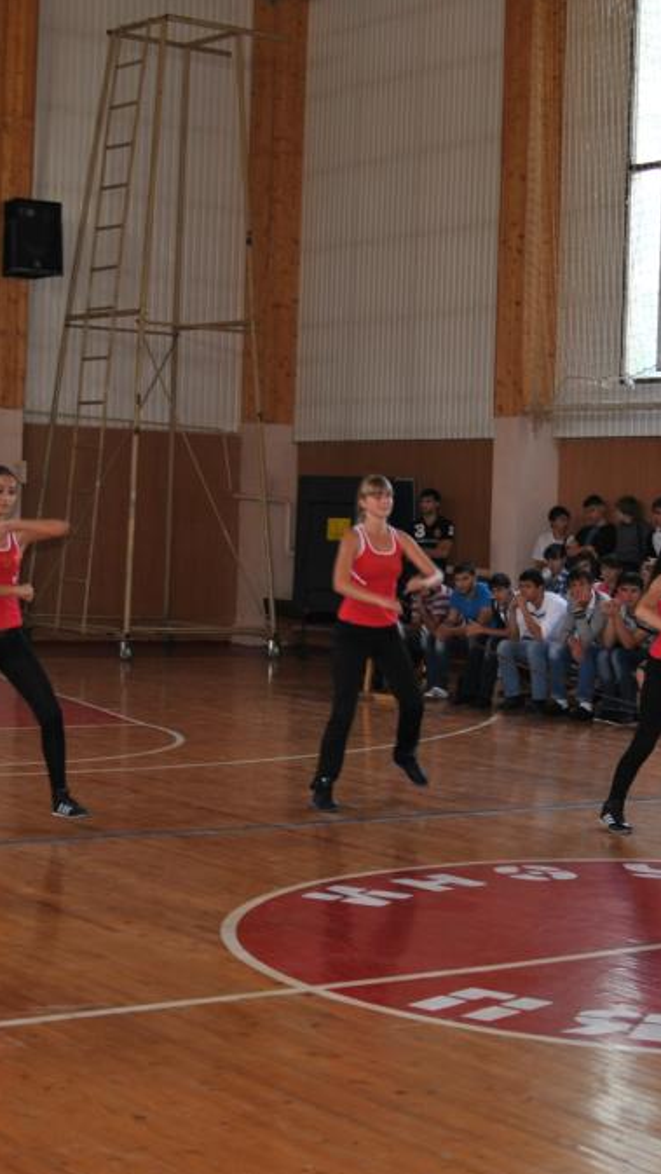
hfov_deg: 18.0
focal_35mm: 67
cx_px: 441
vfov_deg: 31.4
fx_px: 2086
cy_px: 584
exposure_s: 1/60
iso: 100
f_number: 2.8
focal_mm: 28
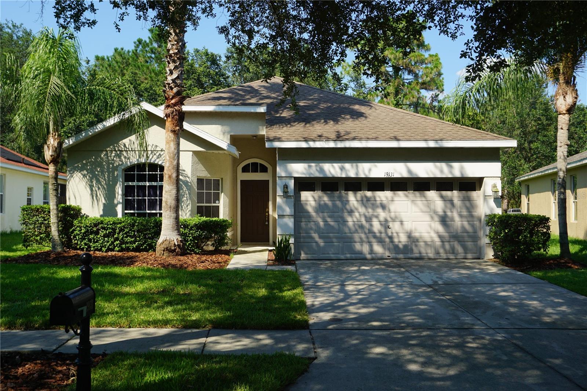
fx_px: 538
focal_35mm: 33
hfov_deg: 57.2
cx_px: 294
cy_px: 196
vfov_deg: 40.0
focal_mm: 22
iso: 100
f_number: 10
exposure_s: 1/80
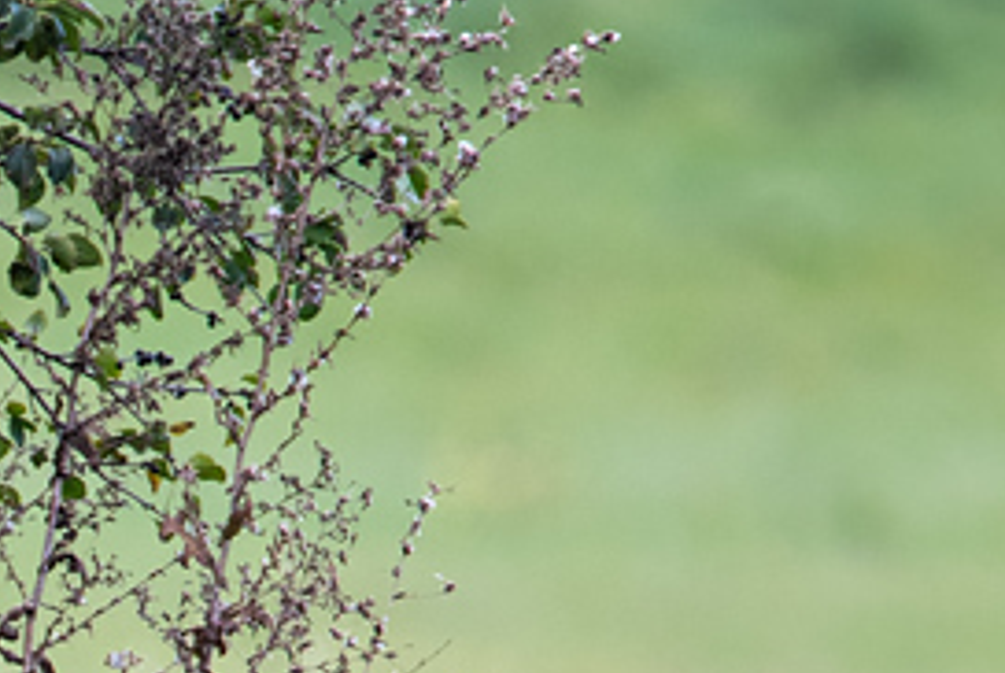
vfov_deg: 0.3
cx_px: -887
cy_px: 1409
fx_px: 110834
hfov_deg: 0.5
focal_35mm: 3966
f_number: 7.1
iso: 400
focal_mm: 600
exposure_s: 1/250
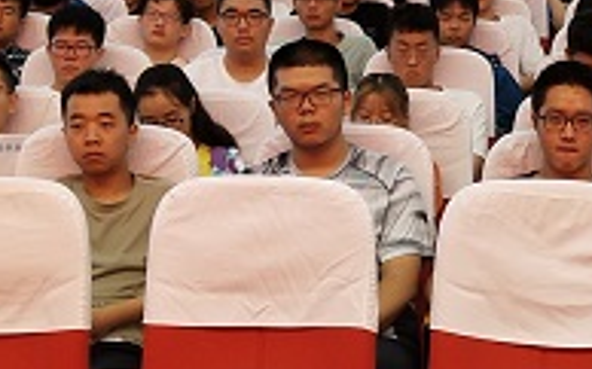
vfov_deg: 10.0
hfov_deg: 15.7
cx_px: 571
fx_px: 2112
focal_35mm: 131
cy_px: 140
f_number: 1.8
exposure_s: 1/50
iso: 148
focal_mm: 3.95
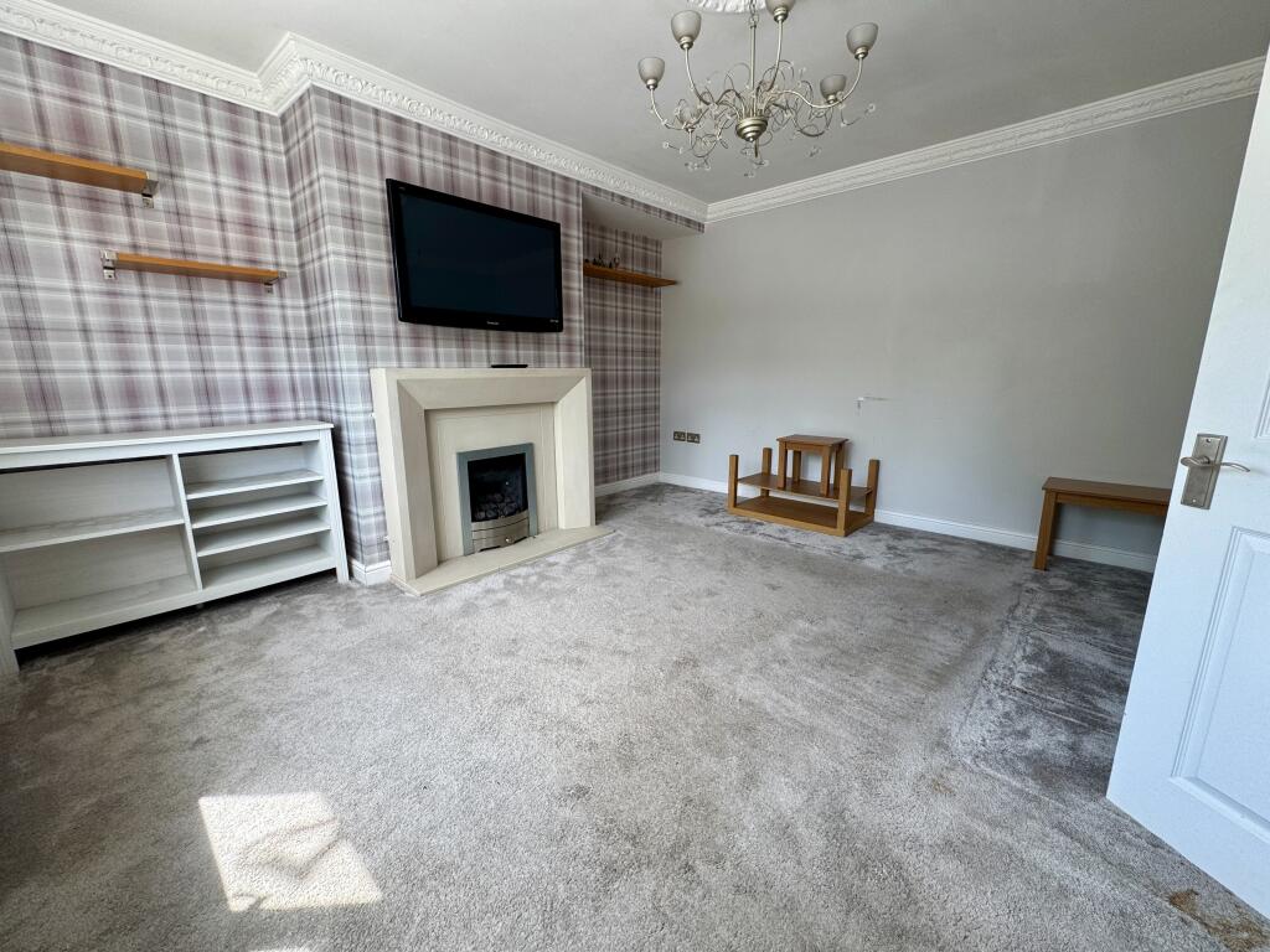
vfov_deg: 85.7
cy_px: 476
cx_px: 635
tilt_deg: -11.4
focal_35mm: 14
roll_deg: +0.5
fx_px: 514
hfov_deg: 102.1
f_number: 2.2
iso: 50
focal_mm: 2.22
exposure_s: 1/99
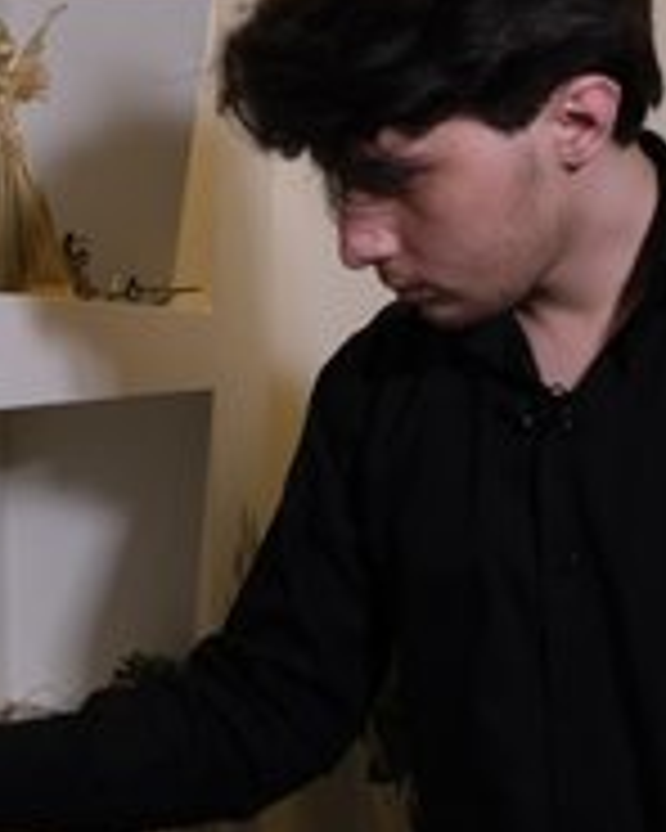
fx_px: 1454
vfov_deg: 32.0
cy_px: 434
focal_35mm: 59
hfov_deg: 25.5
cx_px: 176
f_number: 4
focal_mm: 19.6
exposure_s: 1/180
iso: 3200
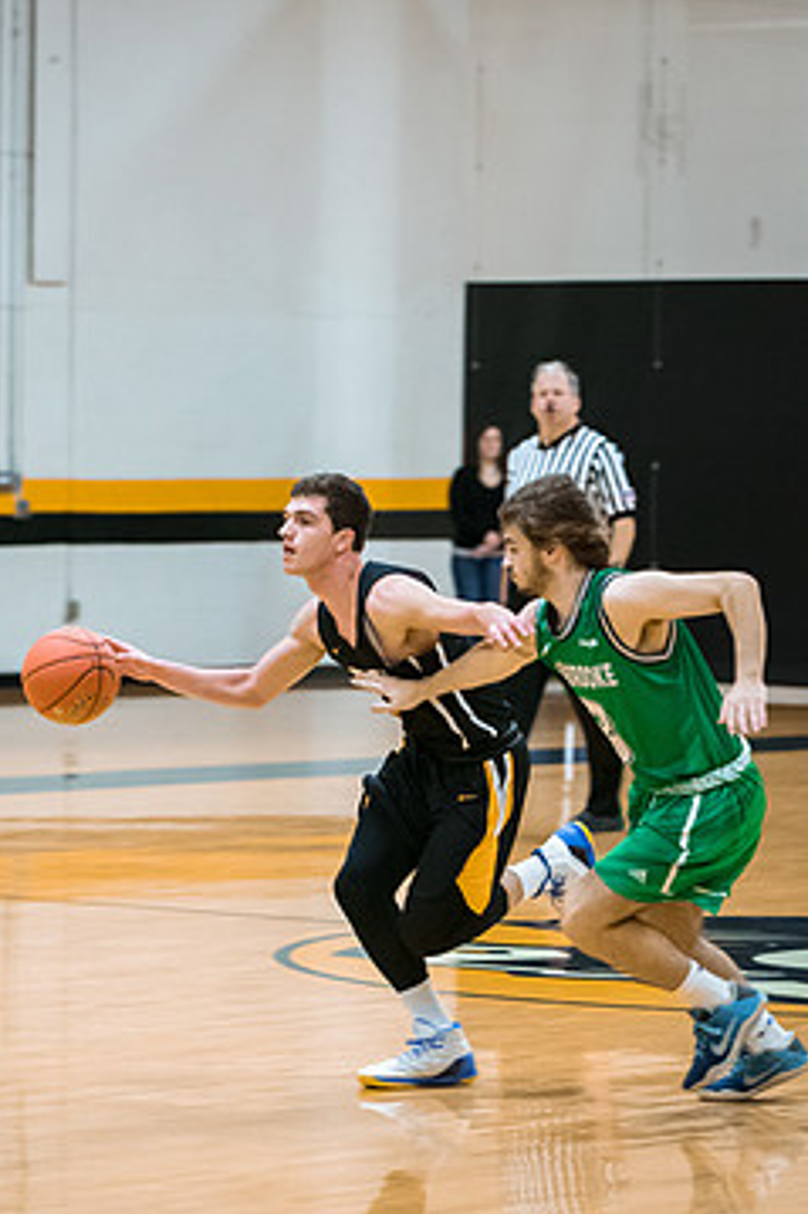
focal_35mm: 192
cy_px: 707
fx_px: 6470
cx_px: 304
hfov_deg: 7.1
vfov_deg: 10.7
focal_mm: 102
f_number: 2.8
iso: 3200
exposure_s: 1/400
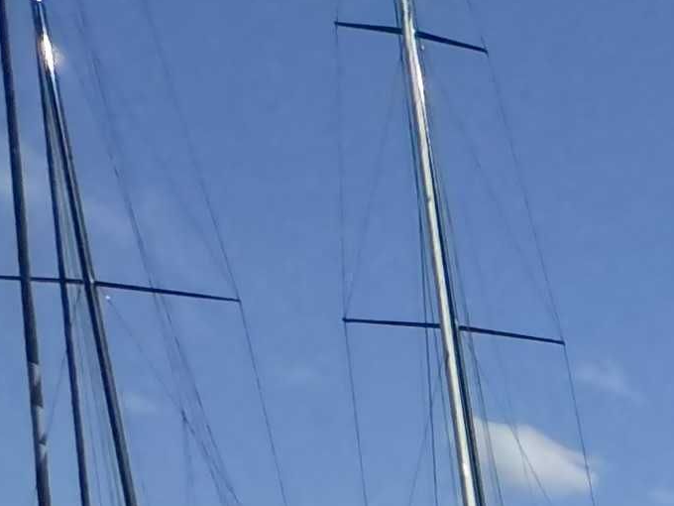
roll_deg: +3.6
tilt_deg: -8.6
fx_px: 1616
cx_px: 1734
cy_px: 1067
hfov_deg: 13.8
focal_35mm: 83
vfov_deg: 14.3
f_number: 2.2
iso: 50
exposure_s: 1/2415
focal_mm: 2.22
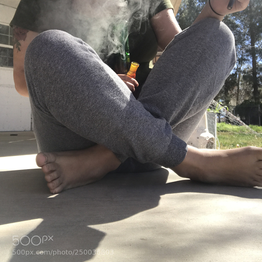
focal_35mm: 38
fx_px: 325
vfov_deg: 43.4
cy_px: 94
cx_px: 131
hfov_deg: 43.9
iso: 25
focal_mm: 2.87
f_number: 2.2
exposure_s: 1/403
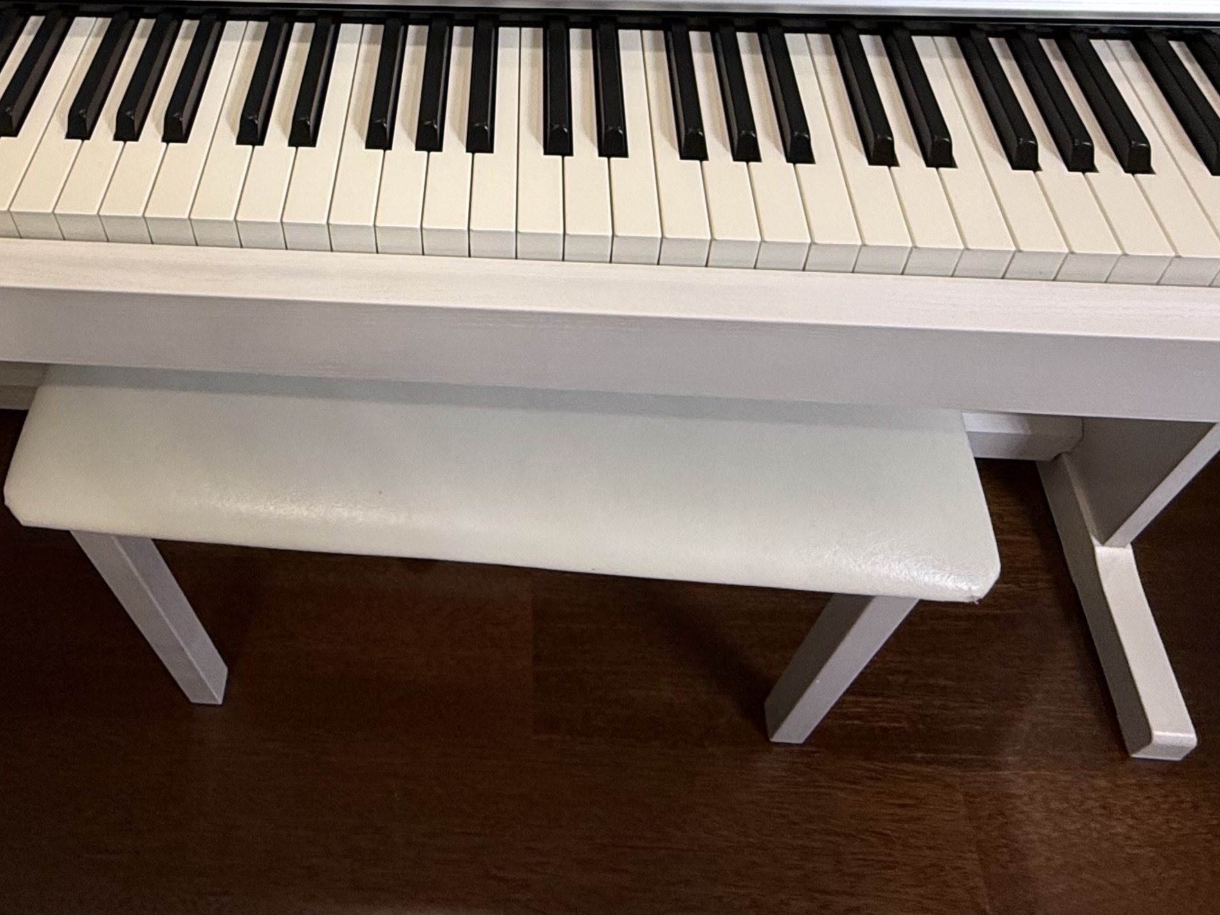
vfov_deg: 38.5
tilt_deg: -41.3
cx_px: 429
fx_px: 1128
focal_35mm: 32
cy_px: -26
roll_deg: +4.4
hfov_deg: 55.9
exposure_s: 1/100
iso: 250
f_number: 2.2
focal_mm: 2.22
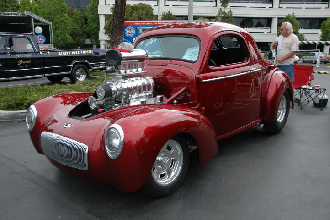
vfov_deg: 39.9
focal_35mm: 33
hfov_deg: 57.3
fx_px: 302
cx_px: 165
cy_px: 110
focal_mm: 22
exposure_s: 1/500
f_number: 3.8
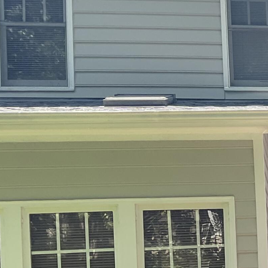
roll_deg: +1.9
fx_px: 841
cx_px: 482
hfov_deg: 15.5
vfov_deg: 17.8
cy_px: 251
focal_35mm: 96
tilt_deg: +1.2
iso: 16
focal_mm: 3
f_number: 1.8
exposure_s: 1/197
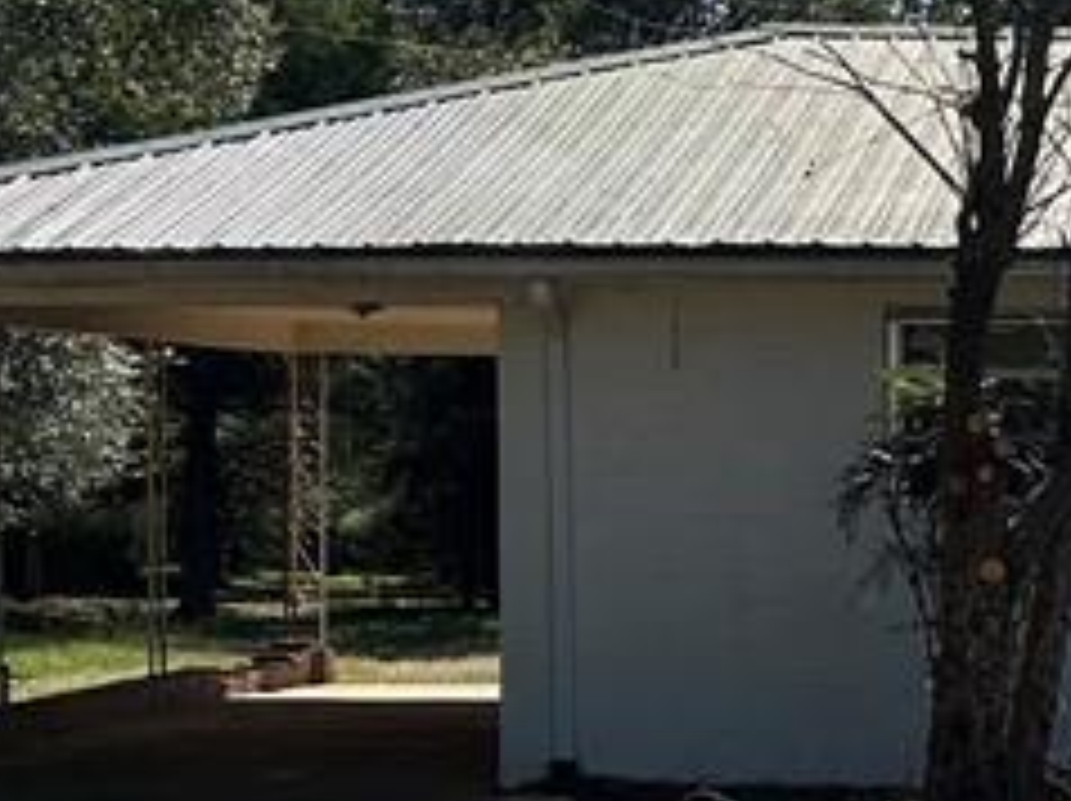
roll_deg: +0.1
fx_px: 3462
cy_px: 513
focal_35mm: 112
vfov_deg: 13.2
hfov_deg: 16.8
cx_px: 1296
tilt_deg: -1.6
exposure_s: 1/4115
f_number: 1.5
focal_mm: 5.7
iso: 50
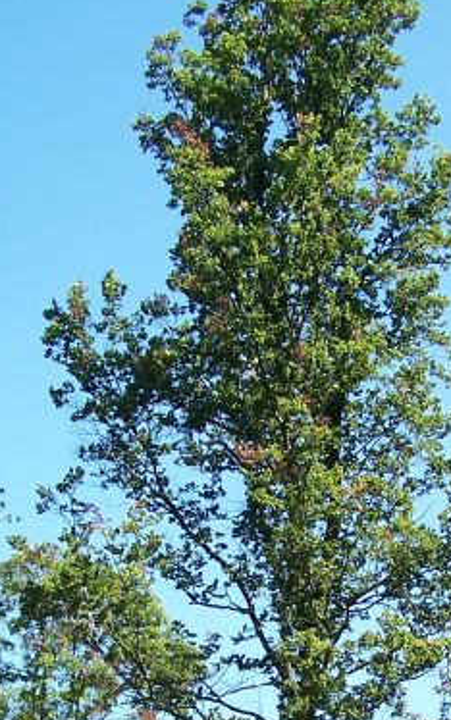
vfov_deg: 23.6
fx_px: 1690
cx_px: 280
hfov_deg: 15.2
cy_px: 604
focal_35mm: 86
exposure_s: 1/400
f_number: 2.8
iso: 80
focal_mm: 6.3
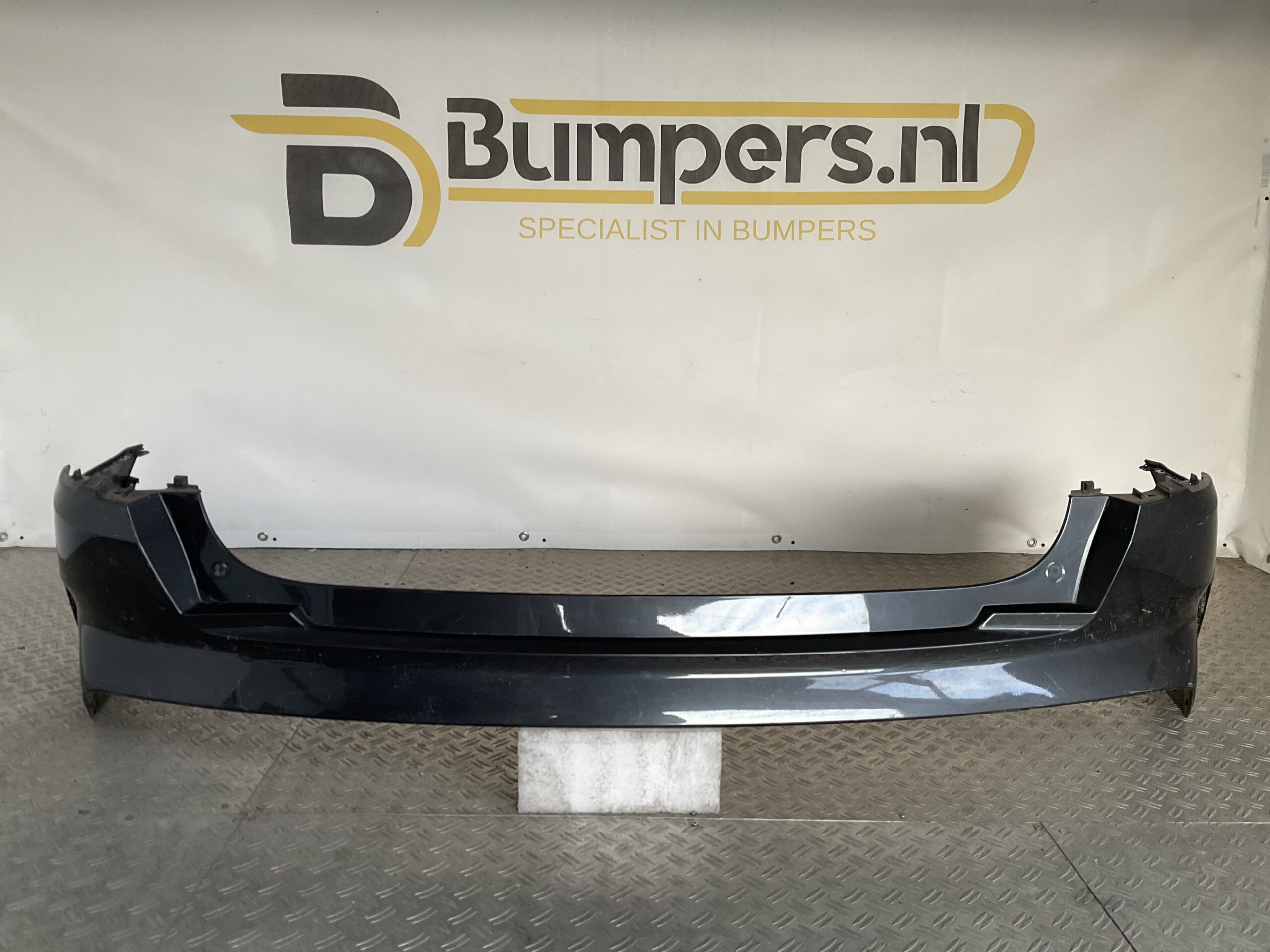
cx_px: 635
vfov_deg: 48.2
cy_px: 476
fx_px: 1064
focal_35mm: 29
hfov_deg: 61.7
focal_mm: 3
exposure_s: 1/100
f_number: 1.8
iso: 40
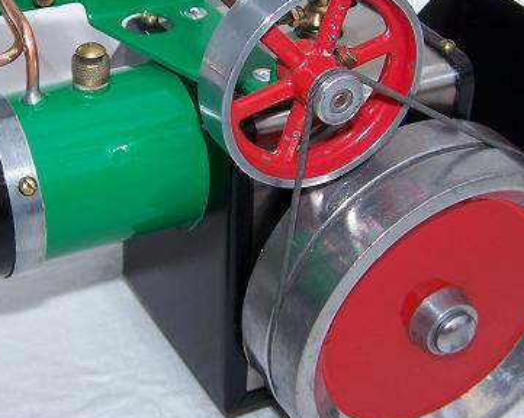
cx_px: 141
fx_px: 1224
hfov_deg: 23.9
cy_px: 155
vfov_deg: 19.3
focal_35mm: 79
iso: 64
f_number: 2.8
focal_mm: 6.3
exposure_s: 1/320
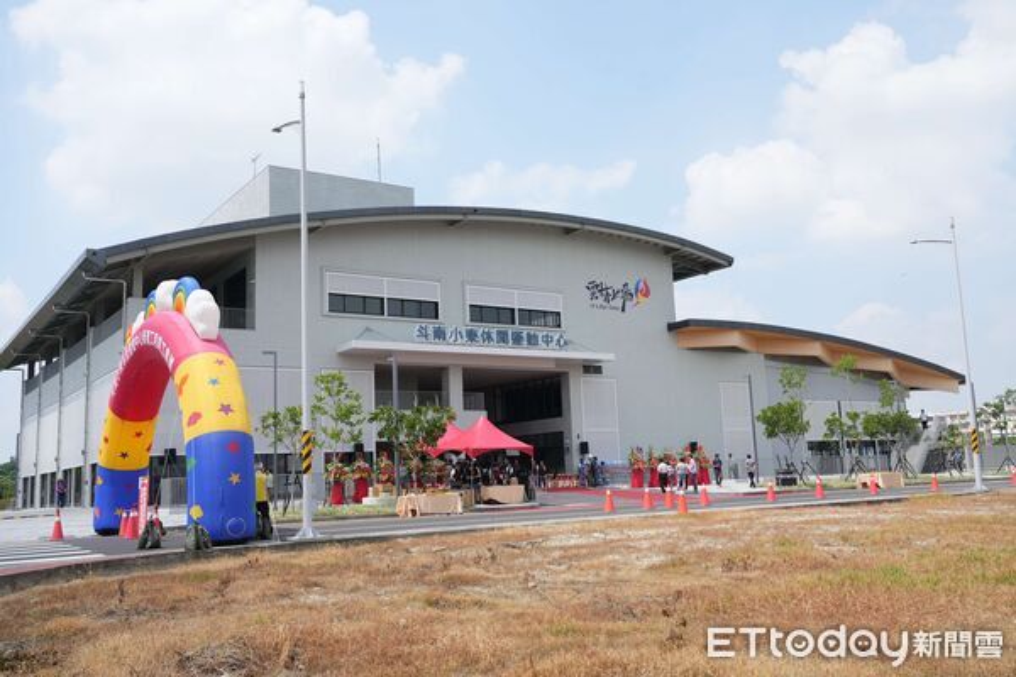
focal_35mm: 32
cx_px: 508
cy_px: 338
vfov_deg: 41.1
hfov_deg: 58.7
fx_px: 903
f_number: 5.6
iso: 200
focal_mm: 32
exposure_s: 1/800
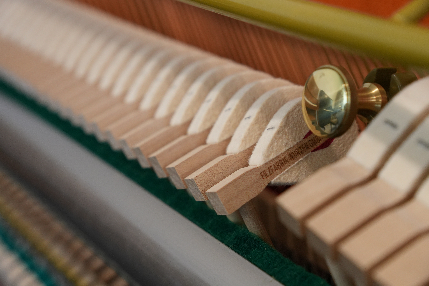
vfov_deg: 18.9
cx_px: 214
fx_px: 858
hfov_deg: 28.1
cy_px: 143
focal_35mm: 72
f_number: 4
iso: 1600
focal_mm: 48
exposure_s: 1/80
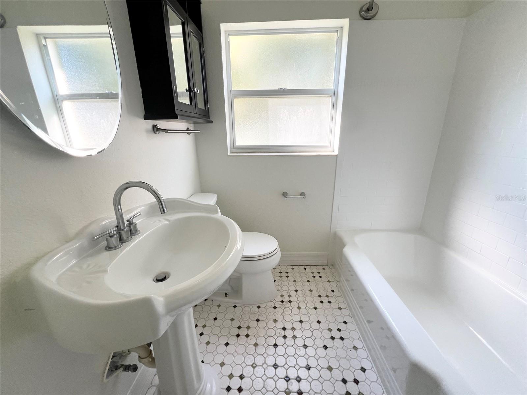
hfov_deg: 106.2
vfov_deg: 89.9
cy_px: 198
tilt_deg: -17.6
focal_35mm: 13
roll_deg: +0.3
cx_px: 264
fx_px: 198
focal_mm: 1.57
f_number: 1.8
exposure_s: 1/99
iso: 64
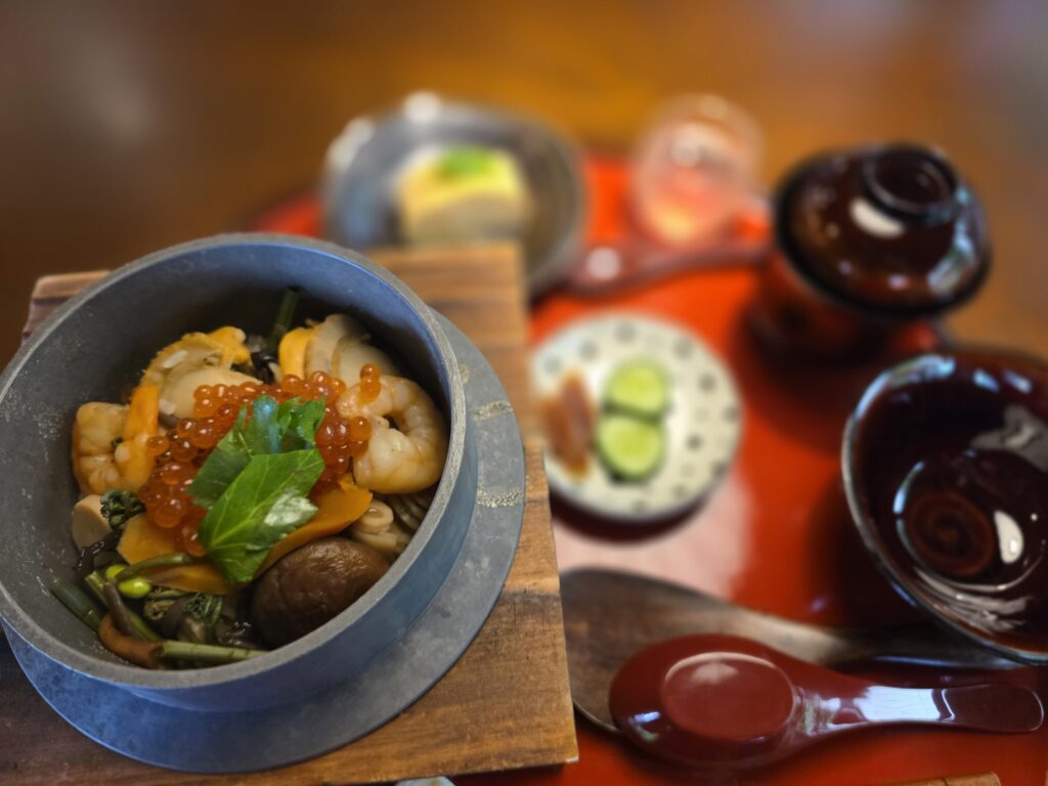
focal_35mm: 23
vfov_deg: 58.9
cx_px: 524
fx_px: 696
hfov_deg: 73.9
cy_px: 393
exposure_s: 1/96.1
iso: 640
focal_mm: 6.3
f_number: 1.7
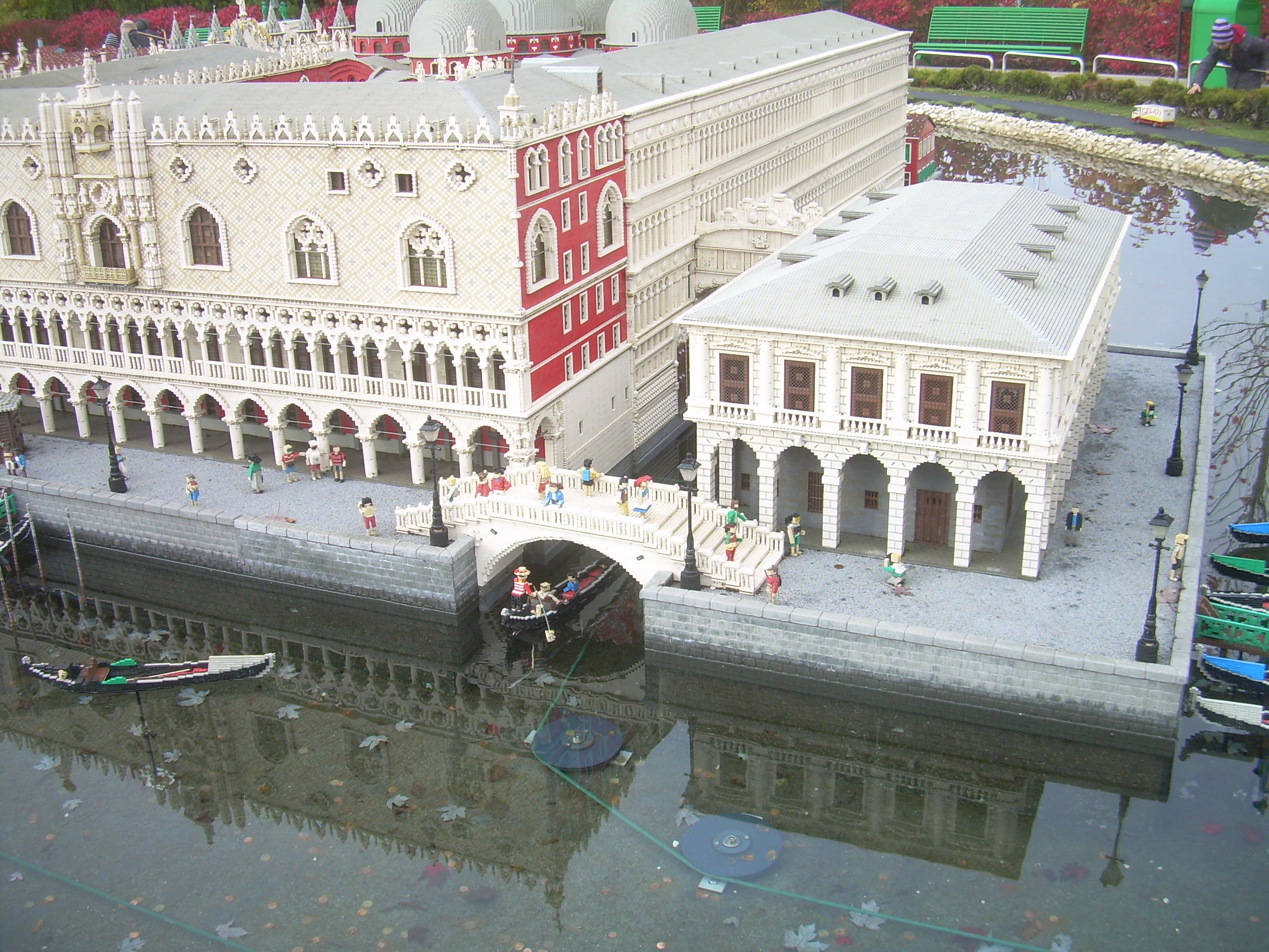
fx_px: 1393
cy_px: 476
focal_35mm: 38
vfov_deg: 37.7
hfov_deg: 49.0
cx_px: 634
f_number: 2.8
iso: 50
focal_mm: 6.3
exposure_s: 1/229
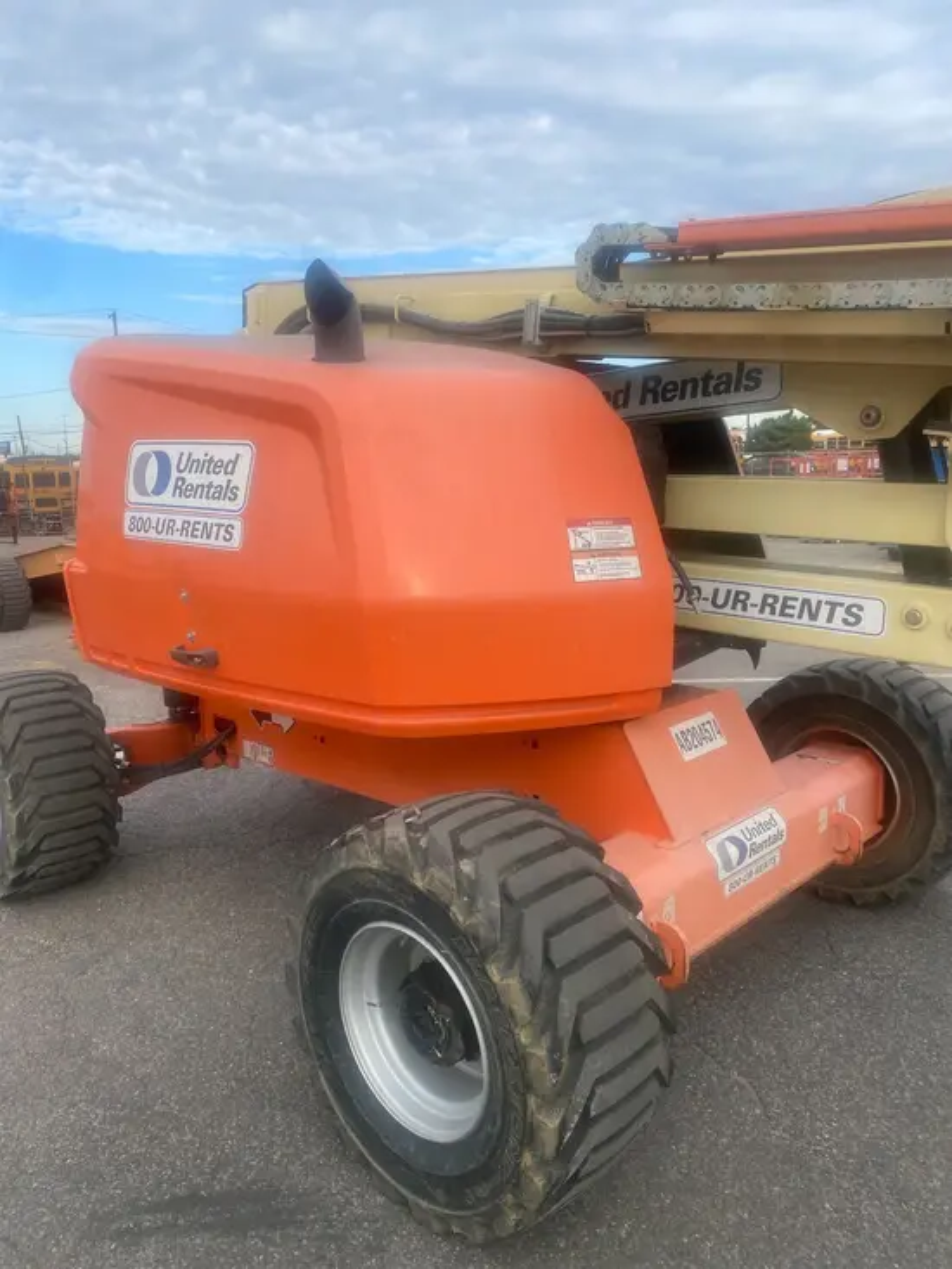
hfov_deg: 53.1
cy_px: 634
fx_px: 953
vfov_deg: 67.3
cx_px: 476
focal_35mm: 26
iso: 32
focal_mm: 4.25
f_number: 1.8
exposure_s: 1/1245
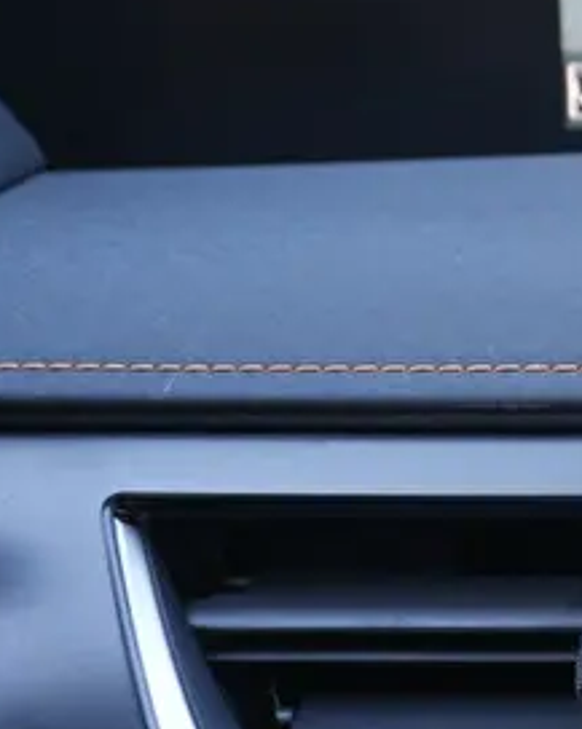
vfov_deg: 16.3
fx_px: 2502
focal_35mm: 116
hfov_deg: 12.6
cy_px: 52
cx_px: 872
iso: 1000
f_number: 4.5
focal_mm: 28
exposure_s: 1/60
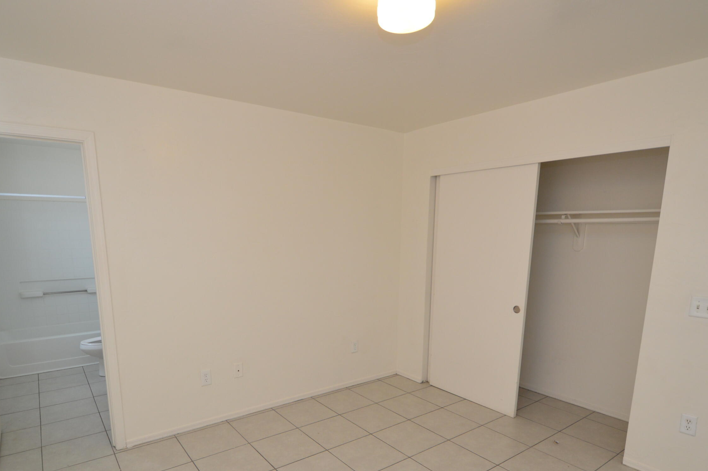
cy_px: 306
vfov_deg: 60.6
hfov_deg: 84.0
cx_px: 342
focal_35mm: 20
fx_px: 393
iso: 400
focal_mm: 10
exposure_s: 1/60
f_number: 4
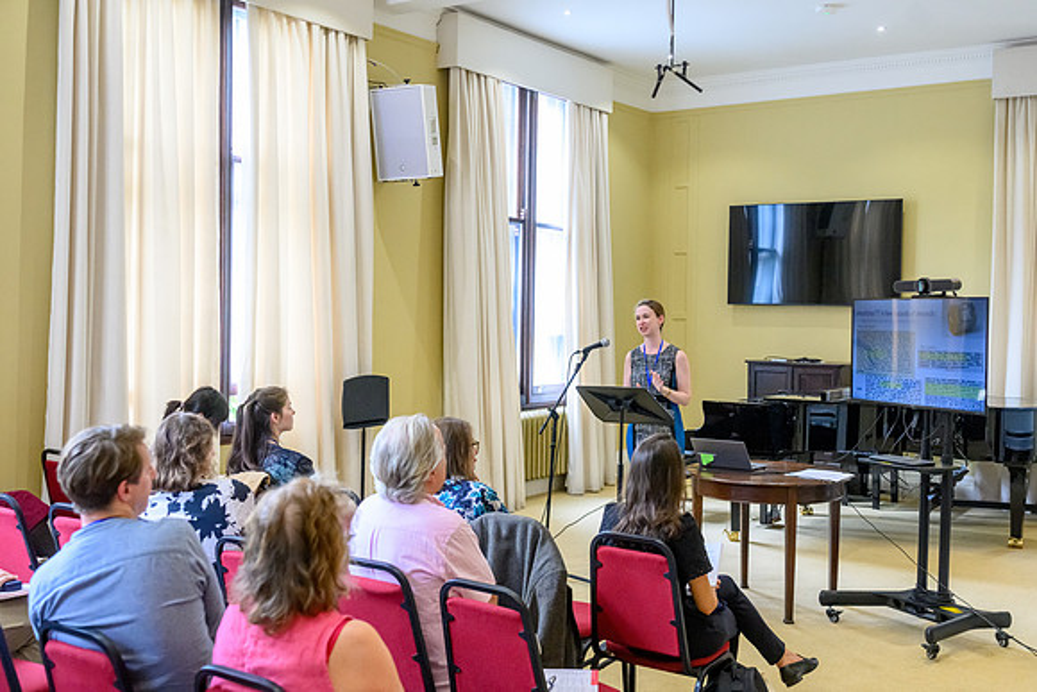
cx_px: 518
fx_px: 1106
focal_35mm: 38
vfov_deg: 34.7
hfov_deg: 50.2
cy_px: 346
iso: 5600
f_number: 2.8
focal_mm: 38
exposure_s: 1/640
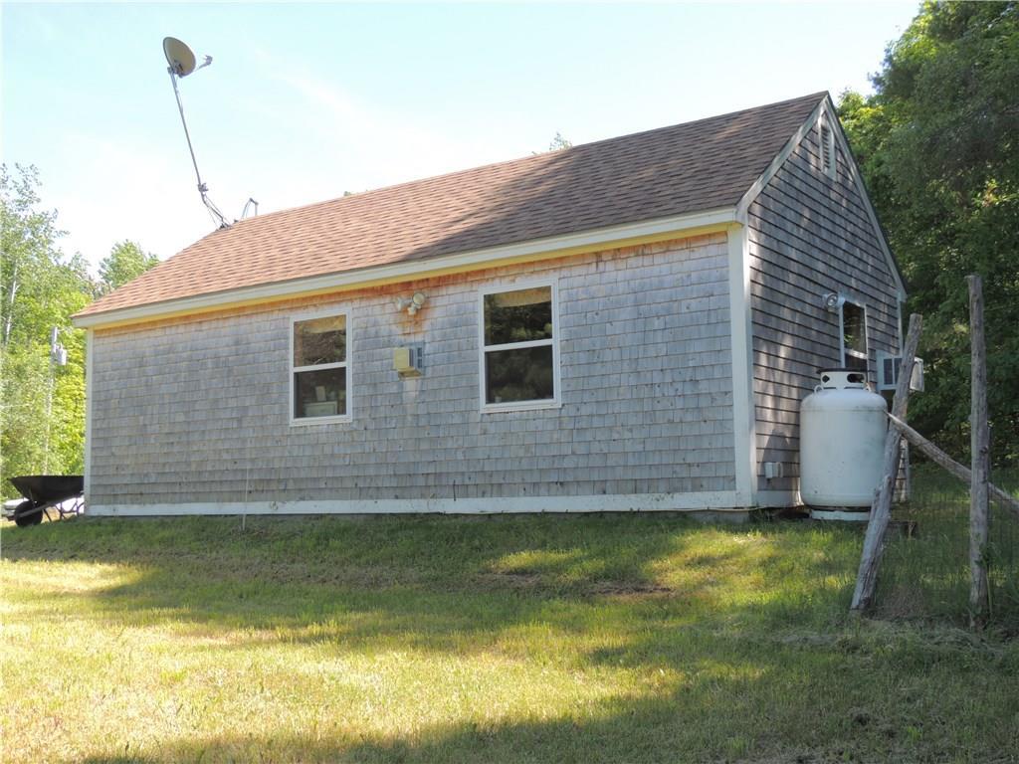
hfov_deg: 46.8
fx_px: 1177
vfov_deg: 36.0
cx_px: 510
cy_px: 382
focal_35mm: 40
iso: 100
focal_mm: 7.1
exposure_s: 1/250
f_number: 3.3
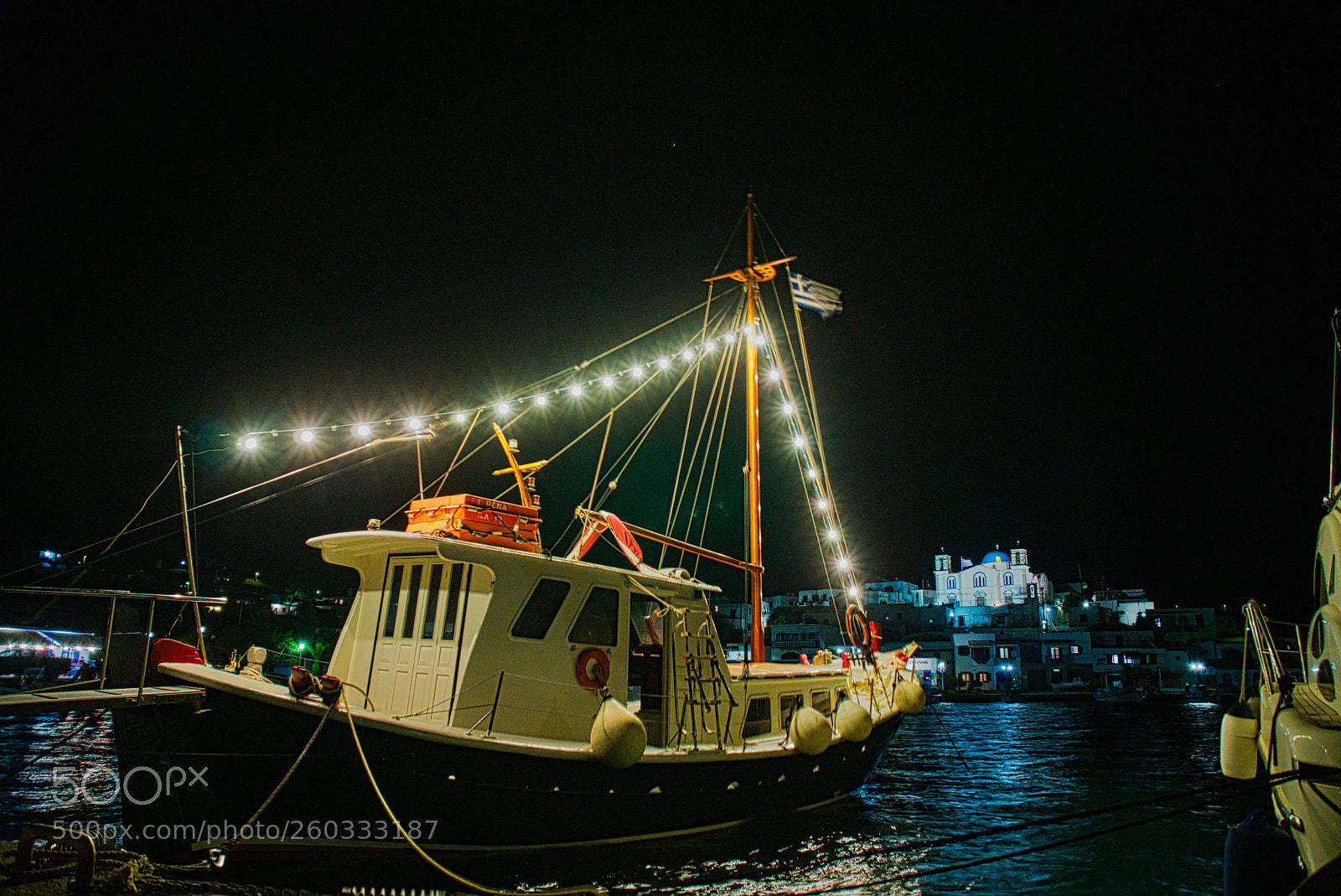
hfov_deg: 73.7
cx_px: 670
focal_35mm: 24
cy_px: 448
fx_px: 895
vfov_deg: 53.2
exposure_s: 1/2.5
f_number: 4
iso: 1600
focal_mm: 16
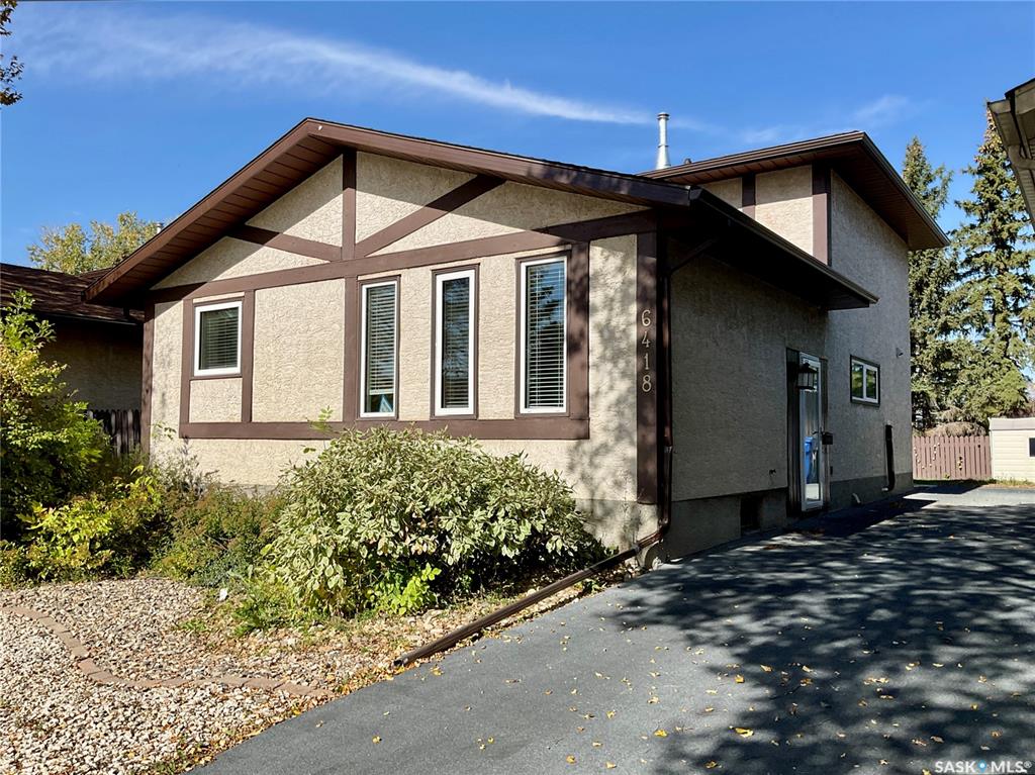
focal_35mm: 29
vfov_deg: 48.2
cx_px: 518
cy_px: 388
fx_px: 867
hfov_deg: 61.7
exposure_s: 1/2141
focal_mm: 3
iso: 16
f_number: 1.8
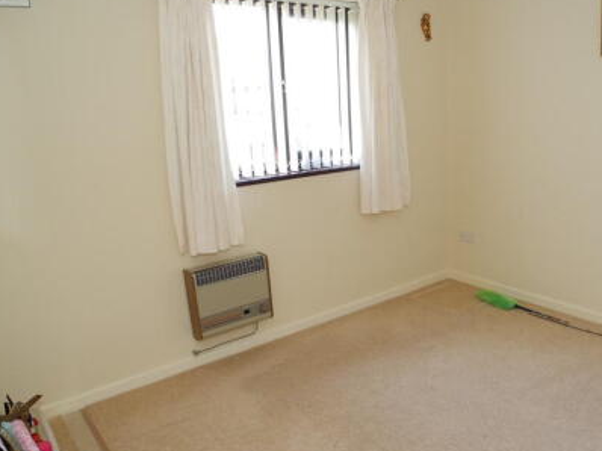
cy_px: 272
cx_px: 402
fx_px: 713
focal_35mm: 41
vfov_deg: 35.0
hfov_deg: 45.1
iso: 108
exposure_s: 1/30
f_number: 2.8
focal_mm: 6
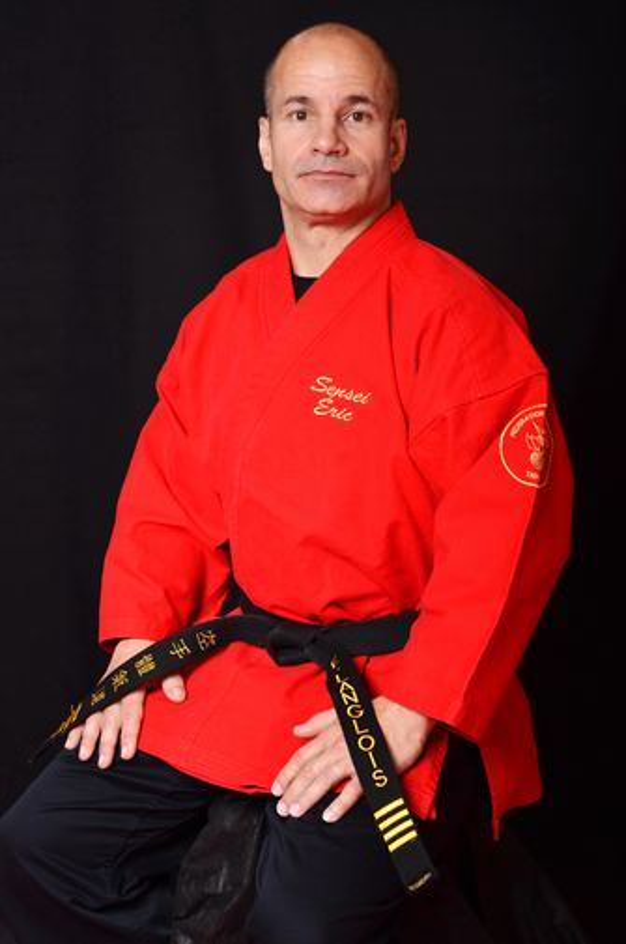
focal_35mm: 72
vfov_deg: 28.1
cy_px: 472
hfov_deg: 18.9
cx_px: 313
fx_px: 1884
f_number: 8
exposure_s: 1/250
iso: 500
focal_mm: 48
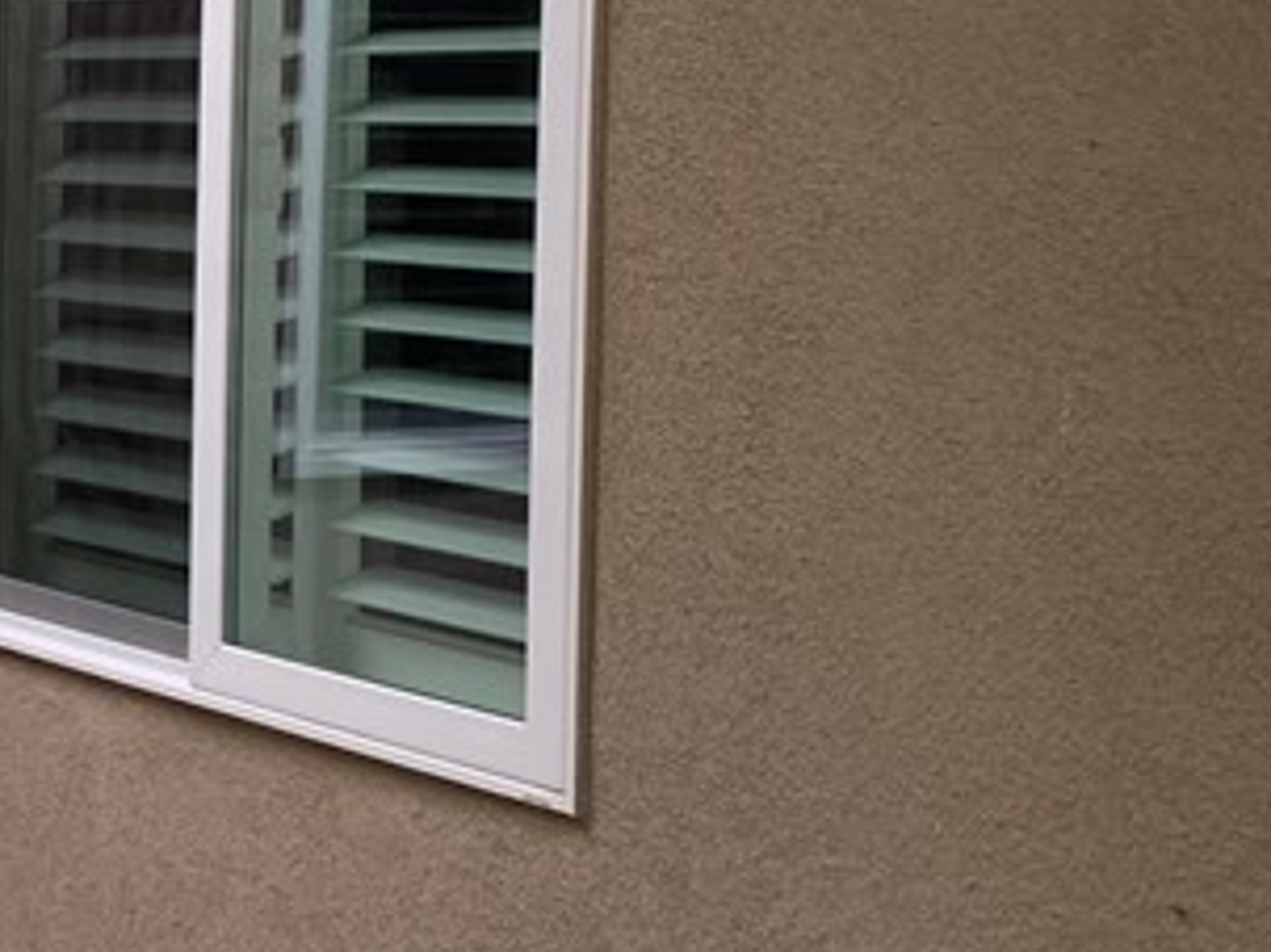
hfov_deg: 20.3
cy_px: 273
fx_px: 3230
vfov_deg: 16.7
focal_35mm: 88
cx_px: -411
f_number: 1.8
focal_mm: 4.25
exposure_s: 1/121
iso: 40
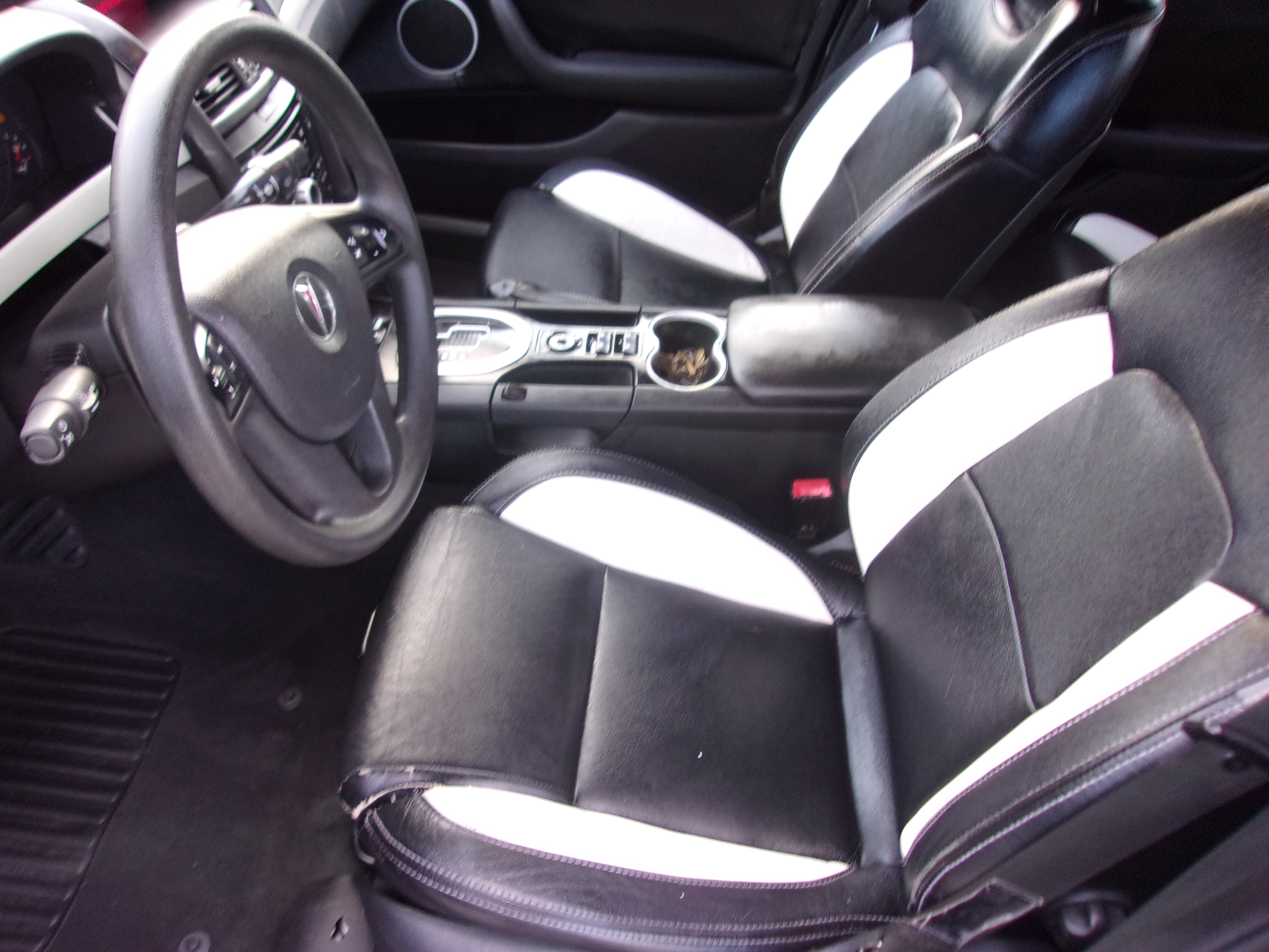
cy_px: 476
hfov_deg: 65.3
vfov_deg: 51.4
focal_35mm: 27
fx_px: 990
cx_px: 634
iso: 179
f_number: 3
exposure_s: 1/34
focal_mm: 4.9
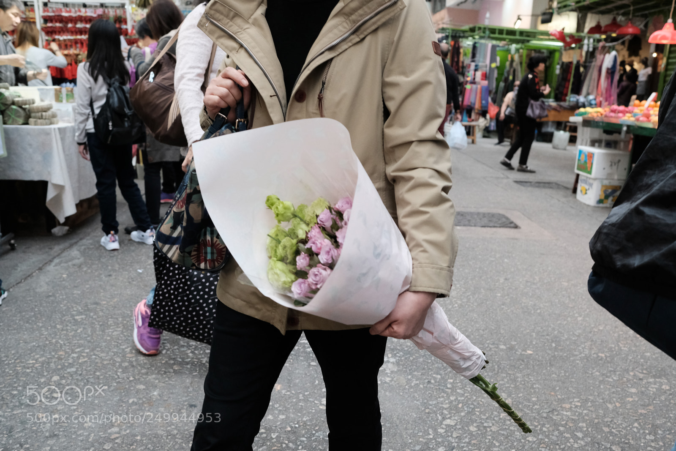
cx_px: 338
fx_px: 657
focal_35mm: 35
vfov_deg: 37.9
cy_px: 226
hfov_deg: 54.4
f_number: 4
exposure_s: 1/500
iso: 2000
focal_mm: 23
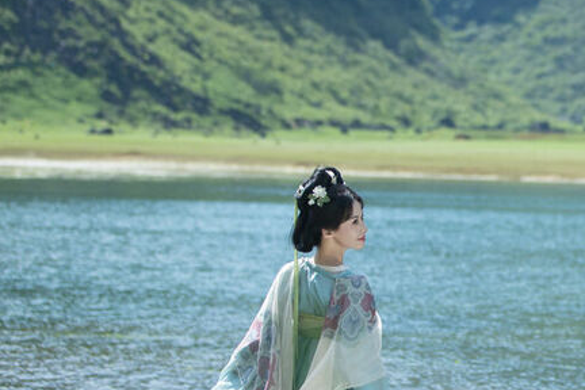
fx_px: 2762
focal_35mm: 170
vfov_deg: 8.1
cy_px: 194
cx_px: 581
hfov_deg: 12.0
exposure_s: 1/1250
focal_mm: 70
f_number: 2.8
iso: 100
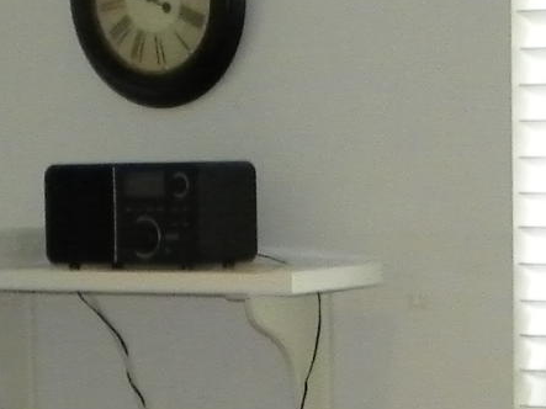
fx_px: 2775
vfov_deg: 8.4
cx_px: 112
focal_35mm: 176
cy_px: 404
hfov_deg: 11.2
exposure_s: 1/125
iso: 160
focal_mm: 4.6
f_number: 2.8
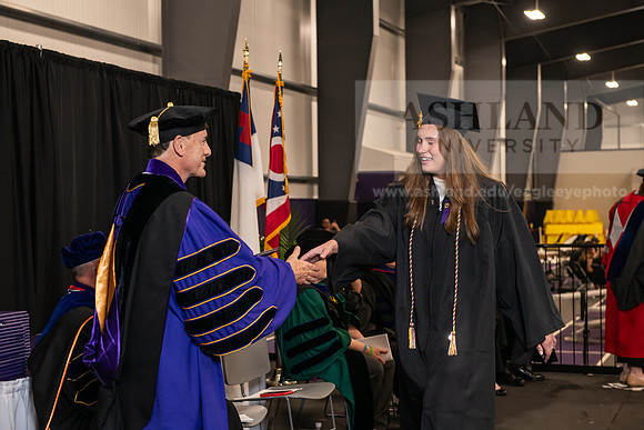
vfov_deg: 21.9
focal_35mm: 62
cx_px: 322
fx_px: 1109
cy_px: 215
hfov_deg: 32.4
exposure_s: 1/125
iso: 1600
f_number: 5
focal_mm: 62
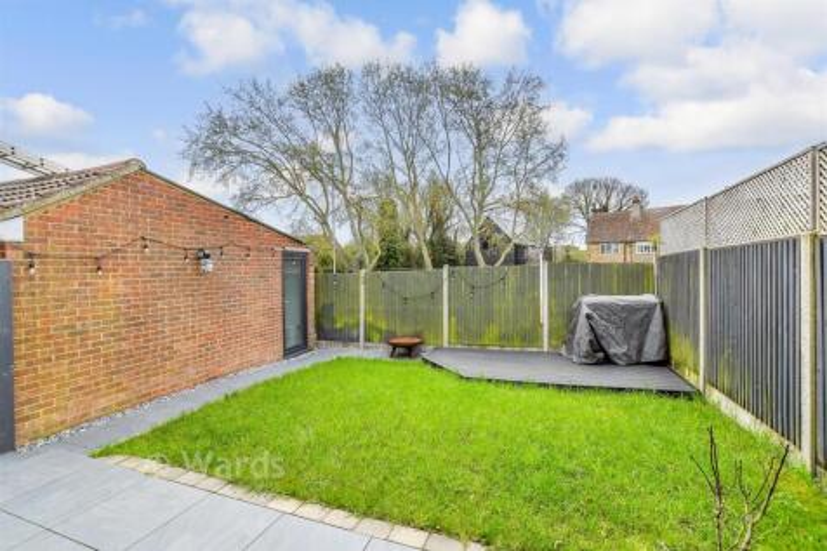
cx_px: 414
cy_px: 276
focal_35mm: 15
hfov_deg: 100.4
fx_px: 344
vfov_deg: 77.3
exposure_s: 1/100
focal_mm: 10
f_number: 8
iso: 160
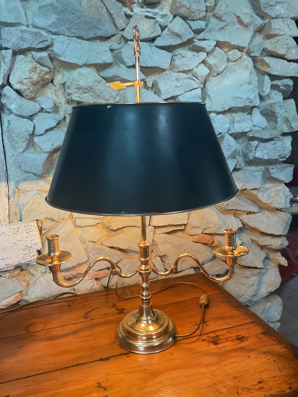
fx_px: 333
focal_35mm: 29
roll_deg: +1.3
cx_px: 149
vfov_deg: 61.7
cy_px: 198
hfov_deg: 48.2
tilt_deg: -10.1
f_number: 1.8
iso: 80
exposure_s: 1/60
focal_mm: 3
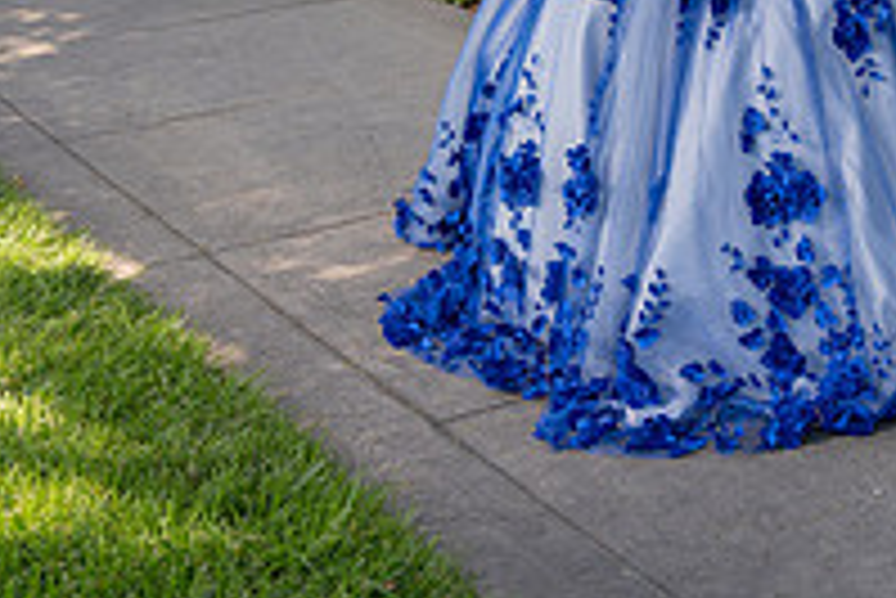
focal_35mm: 94
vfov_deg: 13.9
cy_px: -218
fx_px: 2341
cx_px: 891
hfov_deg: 21.0
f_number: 4.5
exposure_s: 1/125
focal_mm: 32.2
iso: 64
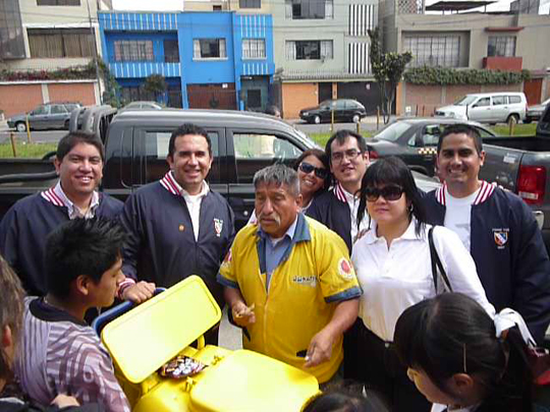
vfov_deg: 49.7
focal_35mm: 28
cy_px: 206
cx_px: 275
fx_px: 445
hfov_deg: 63.4
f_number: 9
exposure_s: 1/200
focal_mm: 5
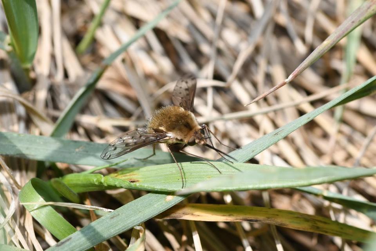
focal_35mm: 158
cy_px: 126
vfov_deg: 8.7
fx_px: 1645
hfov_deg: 13.0
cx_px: 188
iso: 100
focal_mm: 105
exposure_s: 1/250
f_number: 10
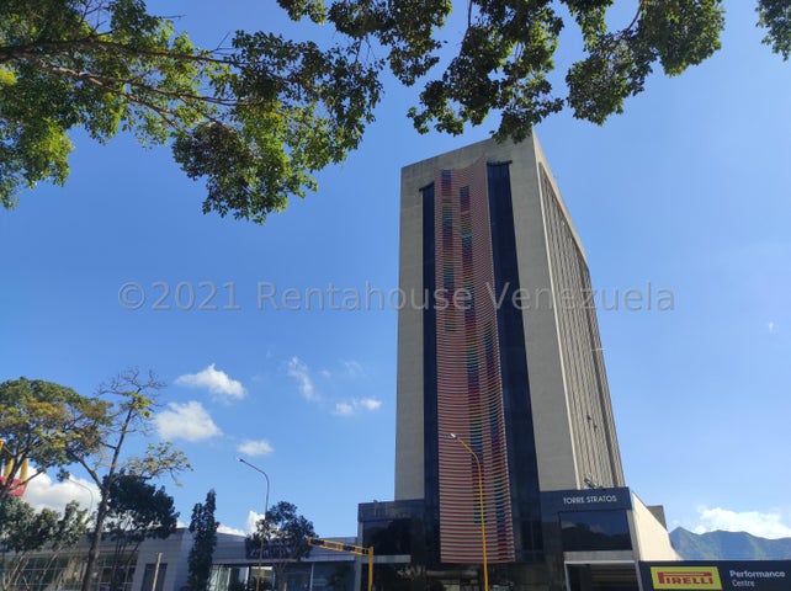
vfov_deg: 54.8
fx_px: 571
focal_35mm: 25
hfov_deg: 69.5
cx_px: 396
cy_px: 296
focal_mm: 5.43
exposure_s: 1/1948
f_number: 1.89
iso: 100
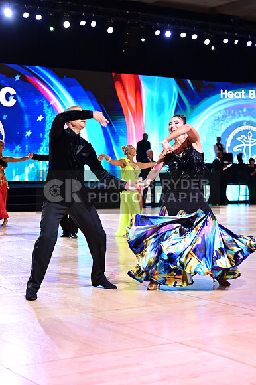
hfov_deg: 19.4
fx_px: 748
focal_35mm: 70
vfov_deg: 28.9
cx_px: 128
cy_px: 192
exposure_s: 1/400
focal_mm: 70
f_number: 2.8
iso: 1600
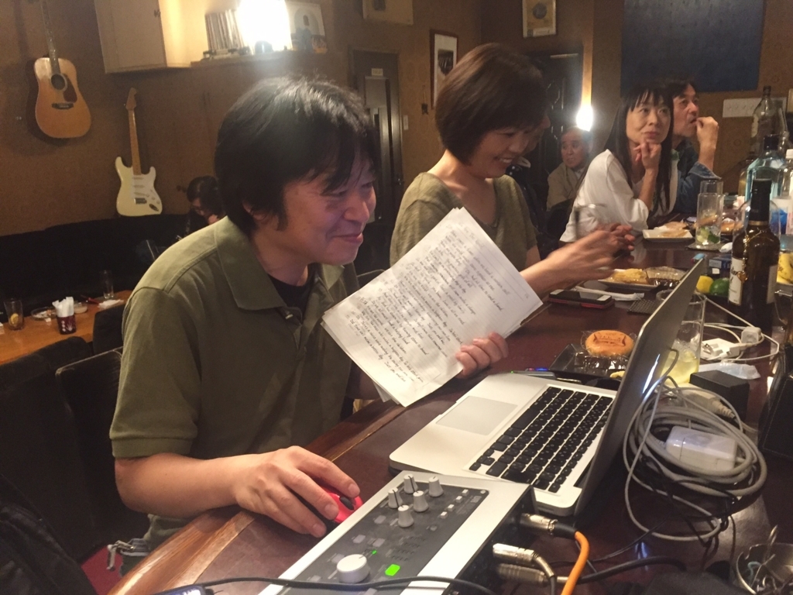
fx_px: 664
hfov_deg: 61.7
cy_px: 298
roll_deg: +2.7
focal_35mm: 29
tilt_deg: -16.3
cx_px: 396
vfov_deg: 48.2
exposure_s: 1/15
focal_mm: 4.15
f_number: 2.2
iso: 250
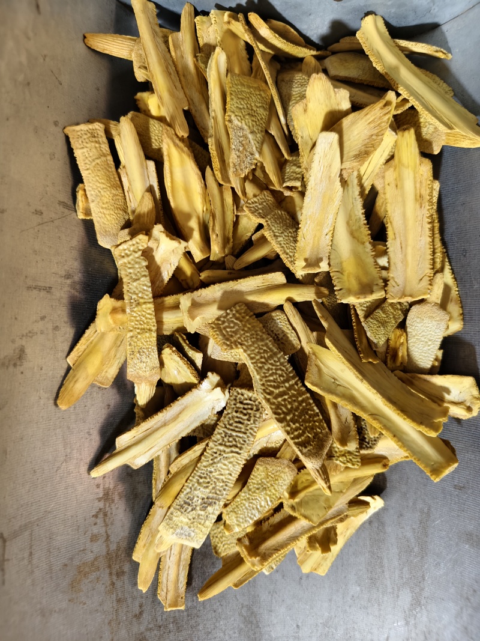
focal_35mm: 23
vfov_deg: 73.9
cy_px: 320
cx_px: 240
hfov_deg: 58.9
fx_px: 425
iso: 876
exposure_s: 1/50
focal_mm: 5.56
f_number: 1.88
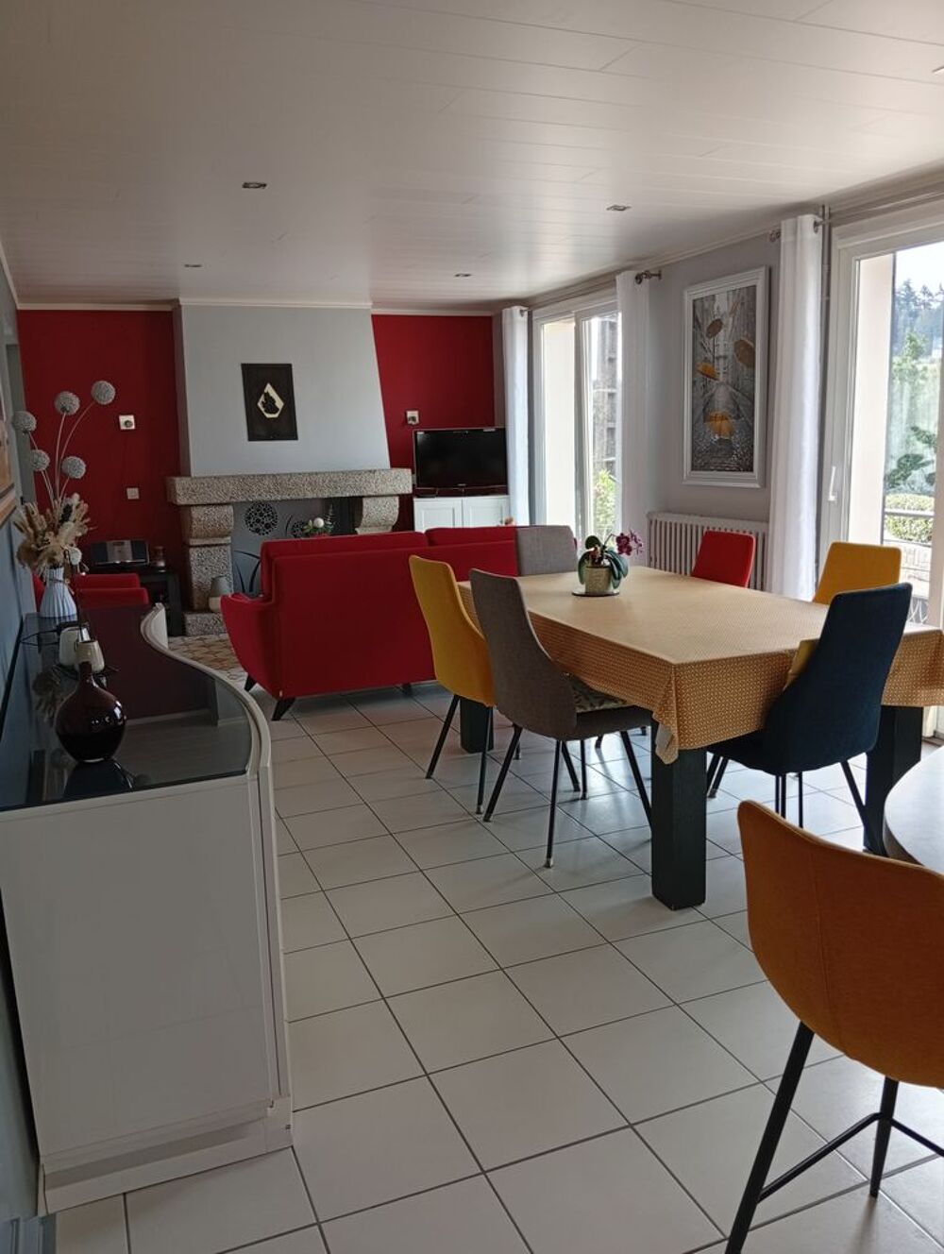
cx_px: 472
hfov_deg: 53.2
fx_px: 943
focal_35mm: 26
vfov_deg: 67.2
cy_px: 627
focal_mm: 3.96
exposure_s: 1/50
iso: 80
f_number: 1.8
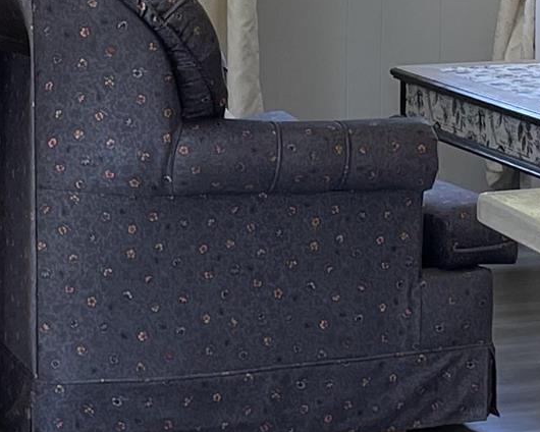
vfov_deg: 10.2
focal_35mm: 147
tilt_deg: -2.4
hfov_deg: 12.9
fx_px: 2349
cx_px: 569
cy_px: -185
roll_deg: -0.4
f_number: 1.6
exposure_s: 1/120
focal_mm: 4.2
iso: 50
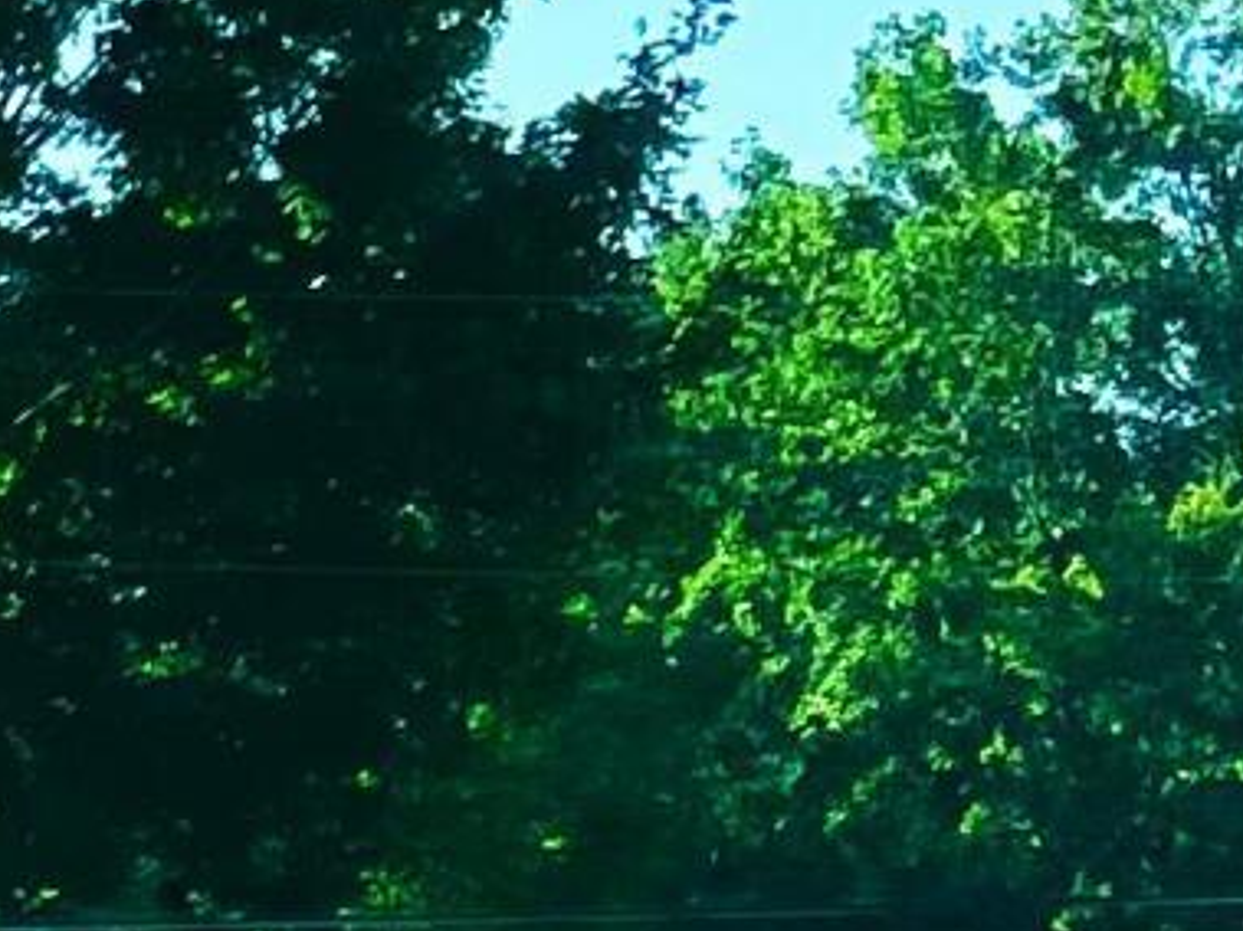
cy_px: 2488
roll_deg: -2.1
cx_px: -2548
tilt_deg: -6.7
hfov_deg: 8.1
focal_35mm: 206
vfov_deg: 6.7
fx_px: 7395
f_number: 1.6
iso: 50
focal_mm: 5.1
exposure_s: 1/4717
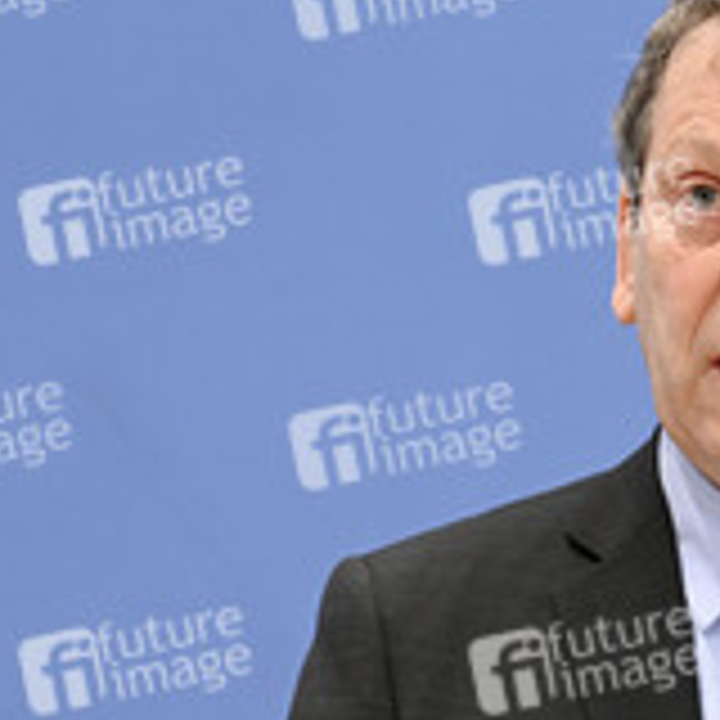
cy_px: 549
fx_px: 4848
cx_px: 916
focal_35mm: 206
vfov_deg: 8.5
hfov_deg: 8.4
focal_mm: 86
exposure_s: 1/500
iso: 3200
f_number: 5
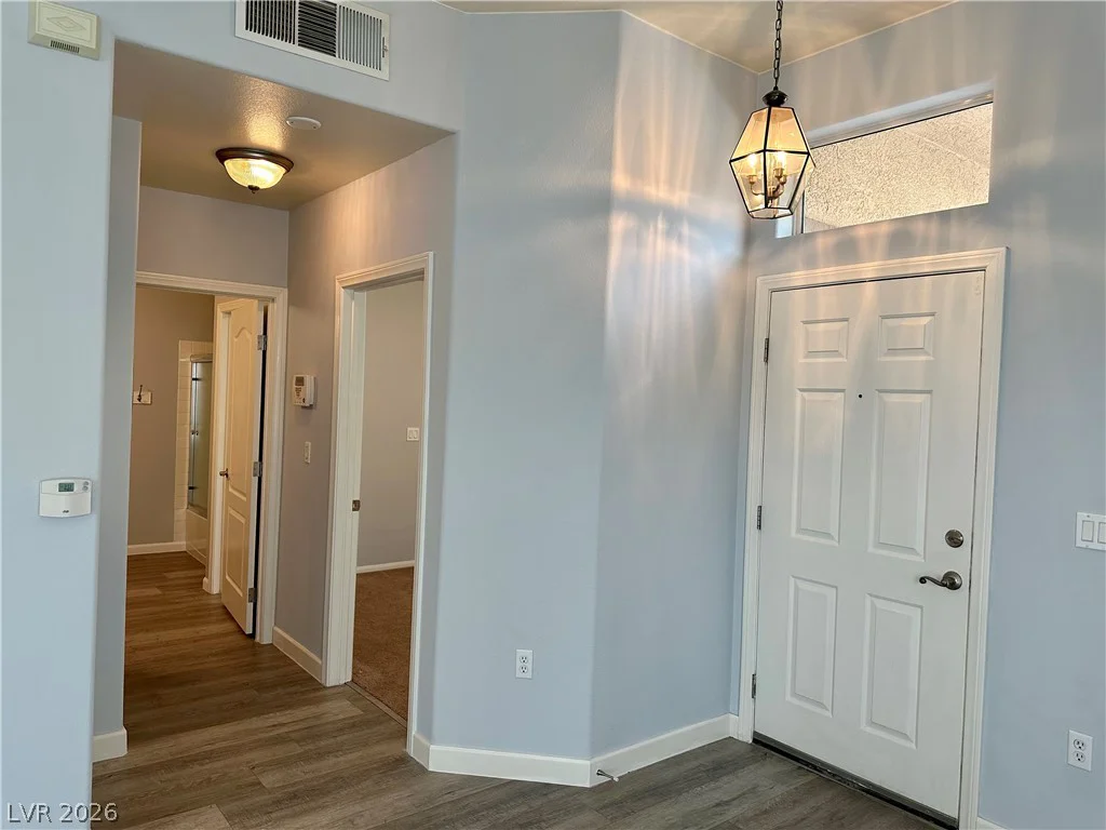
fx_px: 767
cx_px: 553
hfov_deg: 71.6
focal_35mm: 24
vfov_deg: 56.8
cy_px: 415
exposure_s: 1/120
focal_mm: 6.86
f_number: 1.78
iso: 160
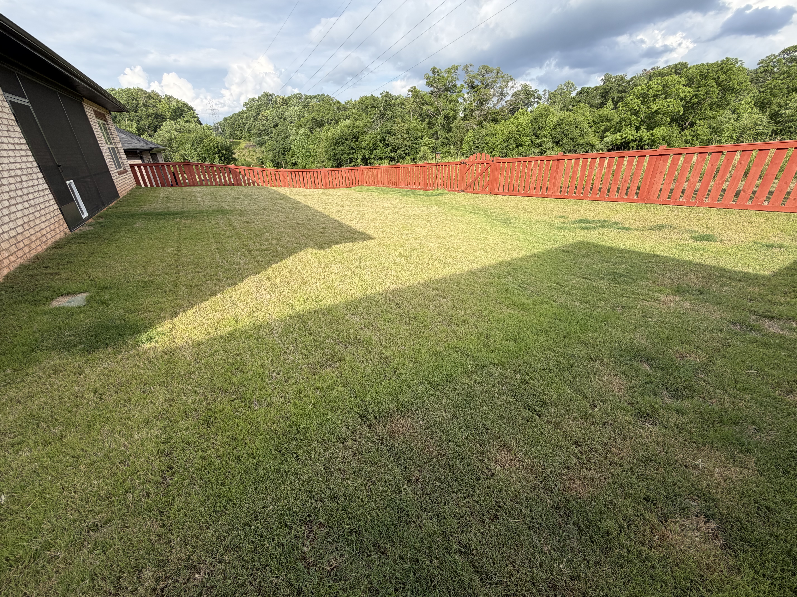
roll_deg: +3.0
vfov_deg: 85.7
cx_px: 398
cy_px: 298
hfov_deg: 102.1
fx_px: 322
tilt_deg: -24.8
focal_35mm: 14
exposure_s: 1/585
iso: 40
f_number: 2.2
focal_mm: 2.22
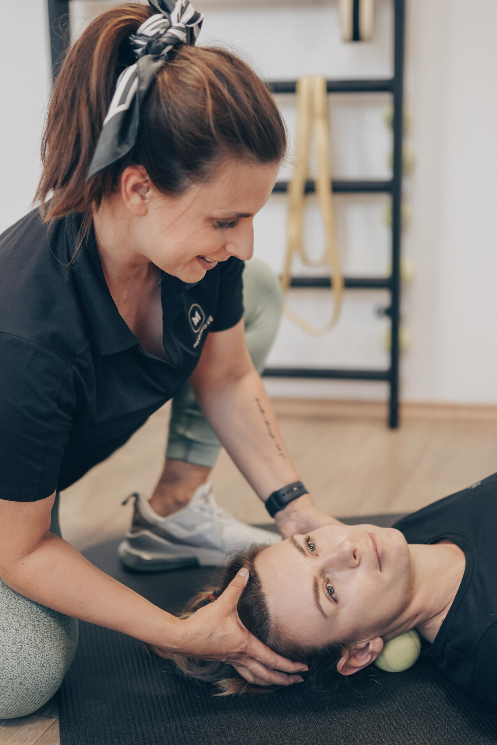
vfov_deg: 38.2
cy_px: 372
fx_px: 1077
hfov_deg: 26.0
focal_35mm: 52
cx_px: 248
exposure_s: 1/160
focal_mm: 35
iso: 250
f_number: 1.4
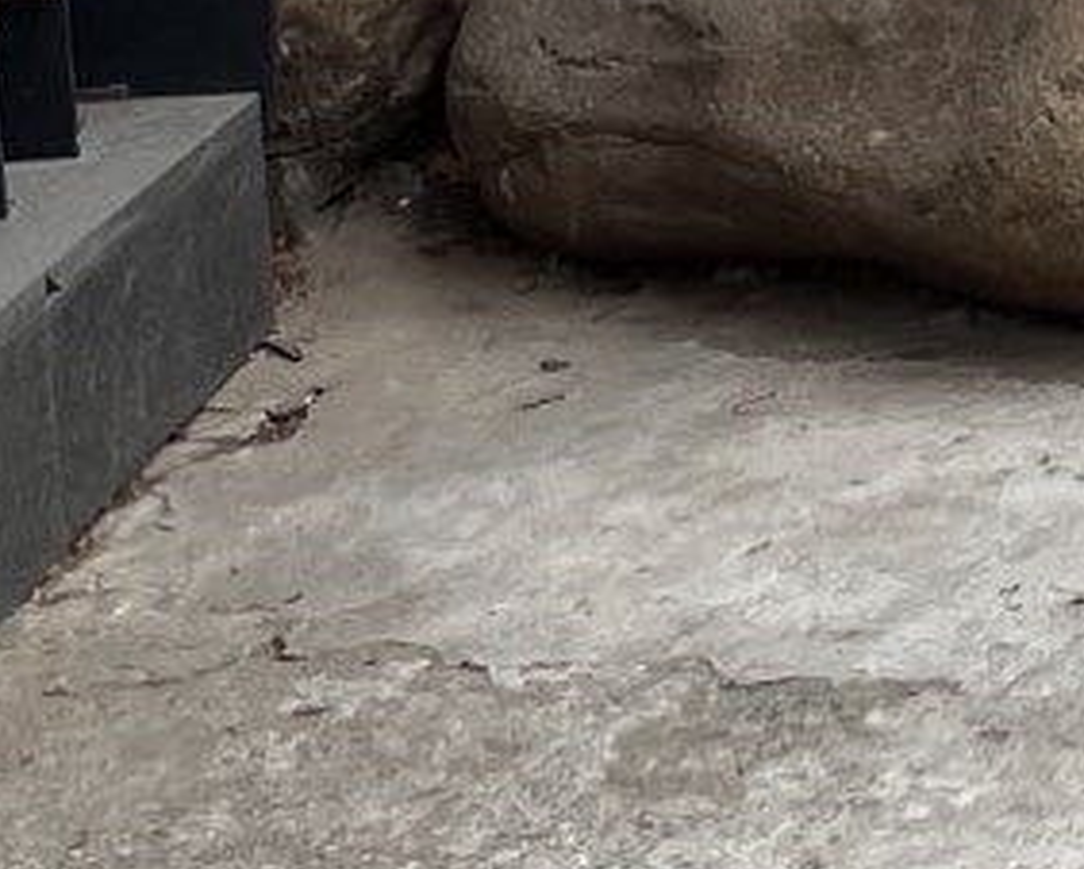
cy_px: -850
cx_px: 2748
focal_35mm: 184
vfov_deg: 8.0
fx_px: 5907
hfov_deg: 9.2
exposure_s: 1/231
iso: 32
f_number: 1.6
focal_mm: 4.2
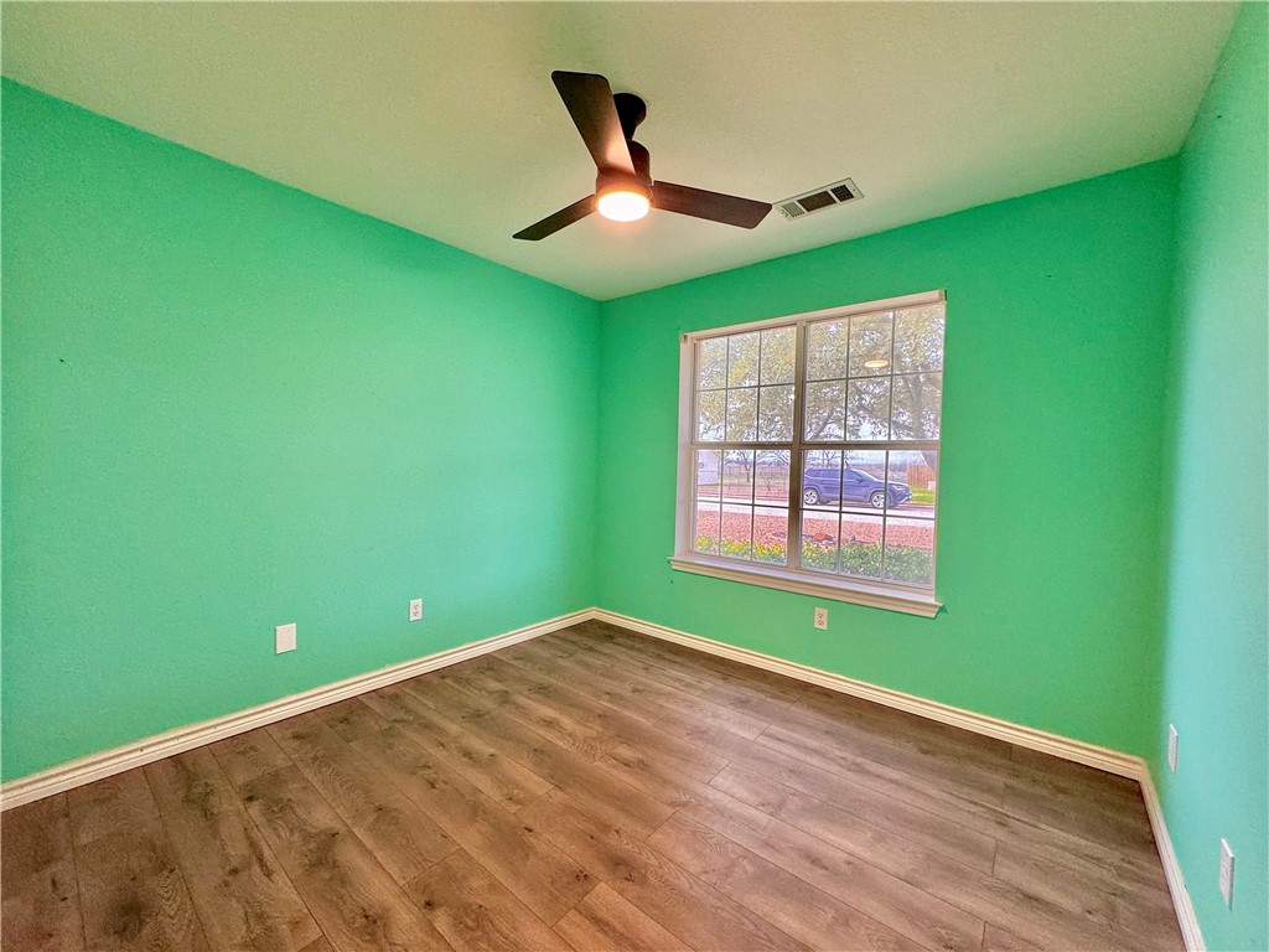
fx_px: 513
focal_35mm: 14
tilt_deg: -1.3
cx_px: 634
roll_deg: -1.7
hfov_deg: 102.1
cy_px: 476
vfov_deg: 85.7
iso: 200
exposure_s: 1/120
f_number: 2.2
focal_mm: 2.22
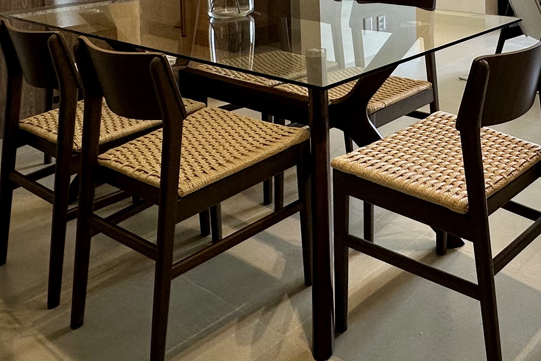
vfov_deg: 27.6
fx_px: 631
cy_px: -82
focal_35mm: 42
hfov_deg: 44.0
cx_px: 439
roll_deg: +0.6
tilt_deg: -1.2
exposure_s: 1/120
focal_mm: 2.22
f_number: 2.2
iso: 80
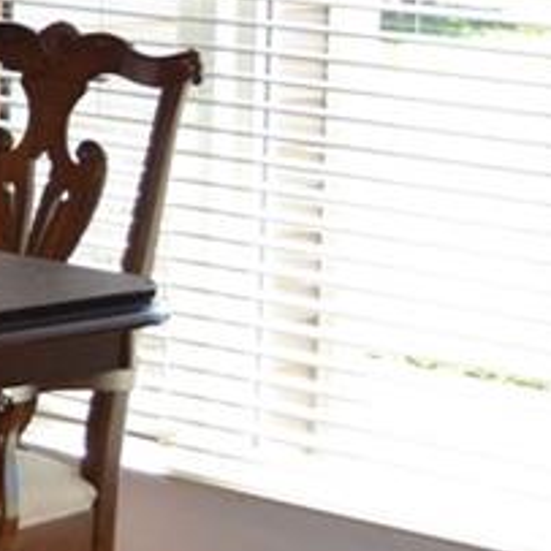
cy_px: 0
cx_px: -562
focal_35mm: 186
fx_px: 3352
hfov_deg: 8.9
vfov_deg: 9.3
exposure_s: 1/60
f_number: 4.5
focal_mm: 29
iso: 450
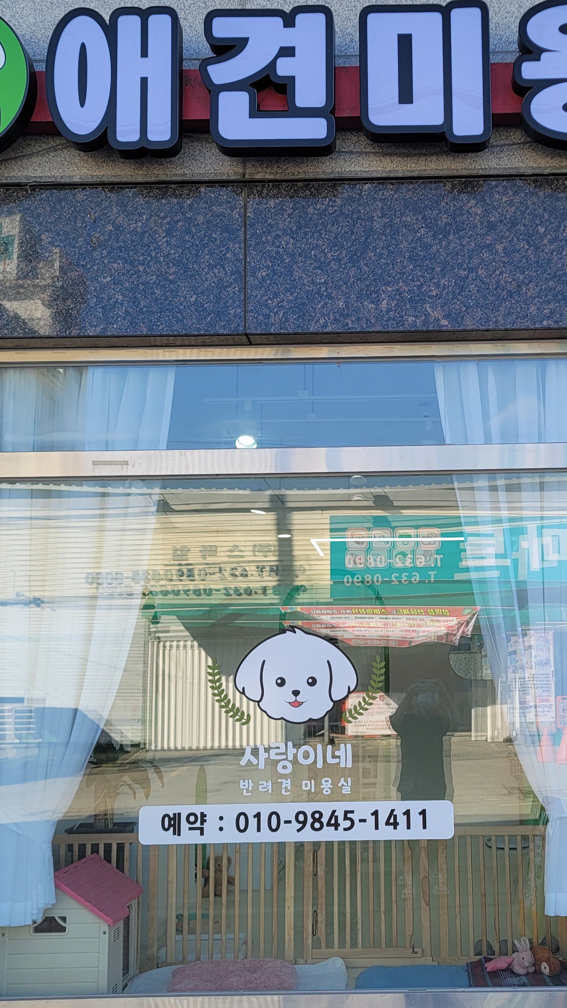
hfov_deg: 31.6
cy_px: 498
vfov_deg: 54.0
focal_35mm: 37
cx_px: 399
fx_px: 989
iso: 20
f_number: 1.8
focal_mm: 7
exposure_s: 1/278
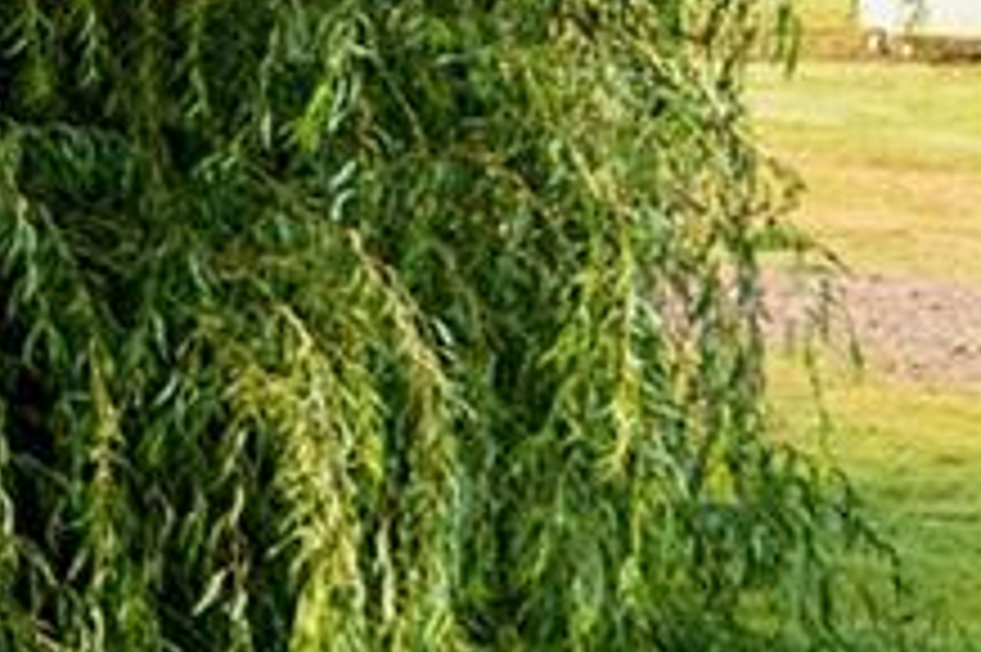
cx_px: -2610
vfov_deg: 5.0
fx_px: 7426
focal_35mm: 273
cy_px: -256
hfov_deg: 6.4
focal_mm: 37.1
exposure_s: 1/160
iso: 250
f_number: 2.8
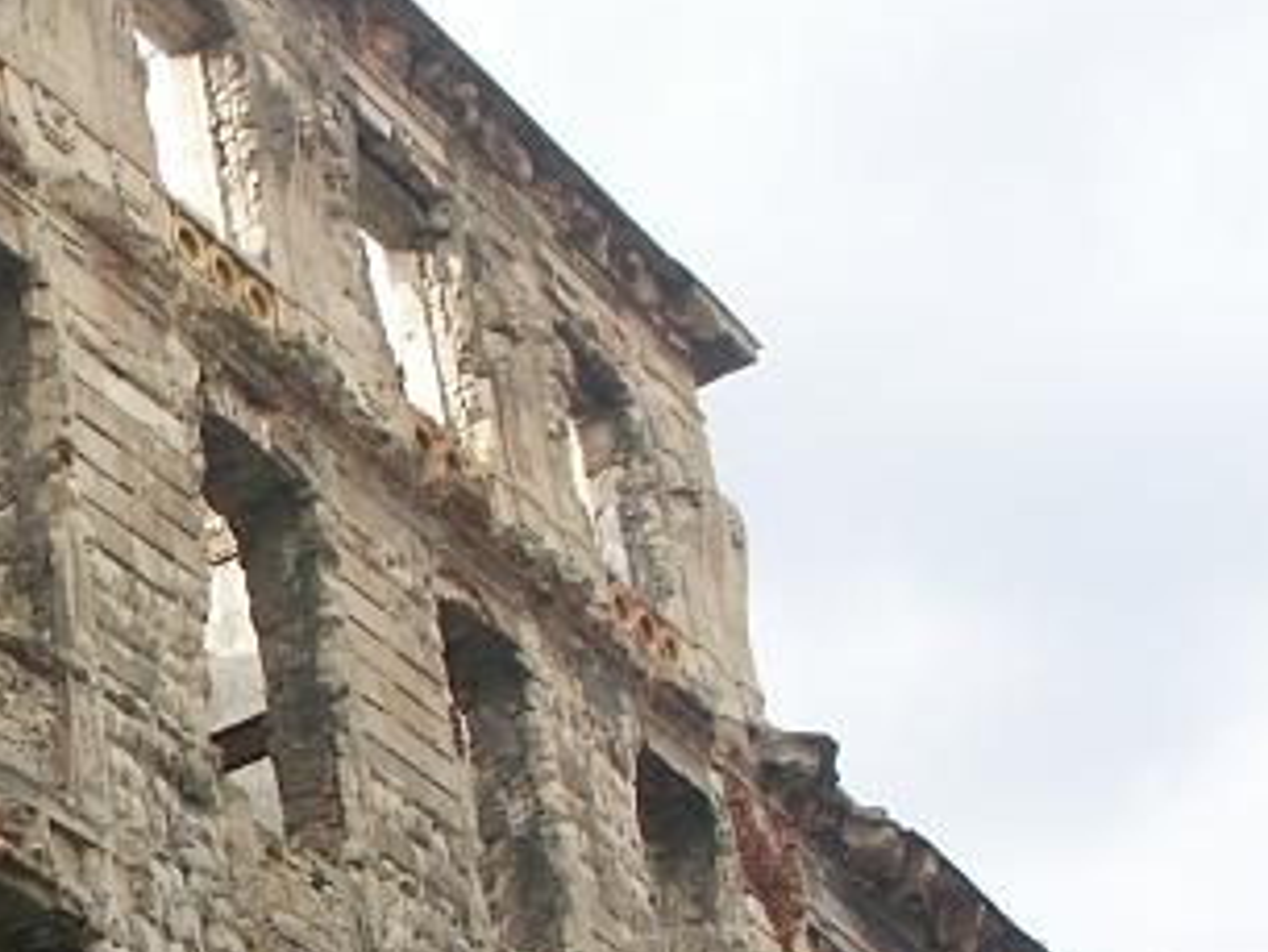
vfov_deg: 15.4
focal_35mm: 94
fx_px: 3445
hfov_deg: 19.4
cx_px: -349
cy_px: 981
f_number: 5.6
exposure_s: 1/80
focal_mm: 7.2
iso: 64
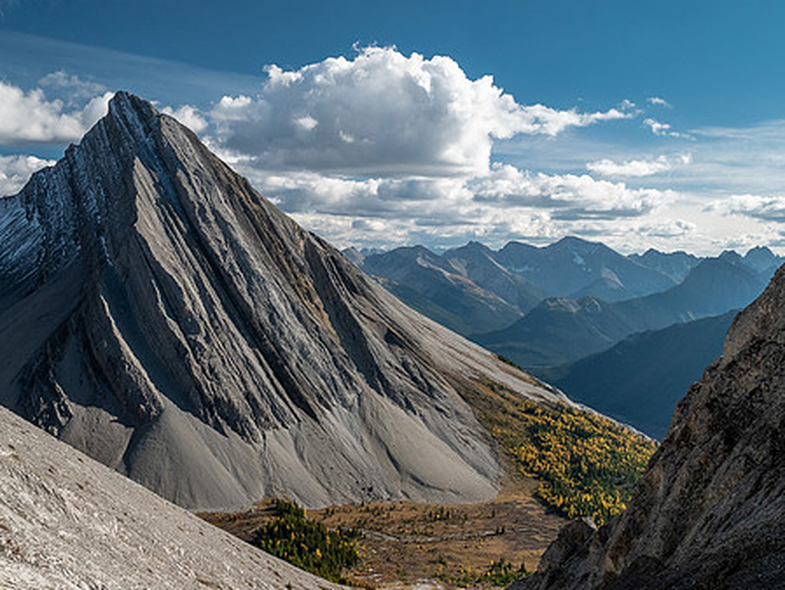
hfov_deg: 58.1
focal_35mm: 31
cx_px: 337
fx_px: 703
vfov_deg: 45.3
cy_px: 341
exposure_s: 1/250
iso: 200
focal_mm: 12
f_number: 8
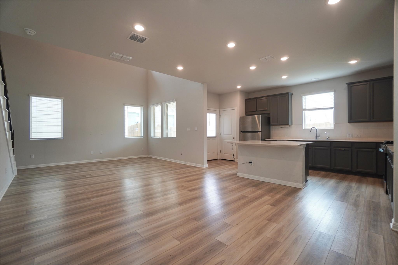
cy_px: 132
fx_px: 166
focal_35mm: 15
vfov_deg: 77.3
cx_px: 199
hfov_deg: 100.4
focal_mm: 10
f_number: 4
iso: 250
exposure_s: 1/80
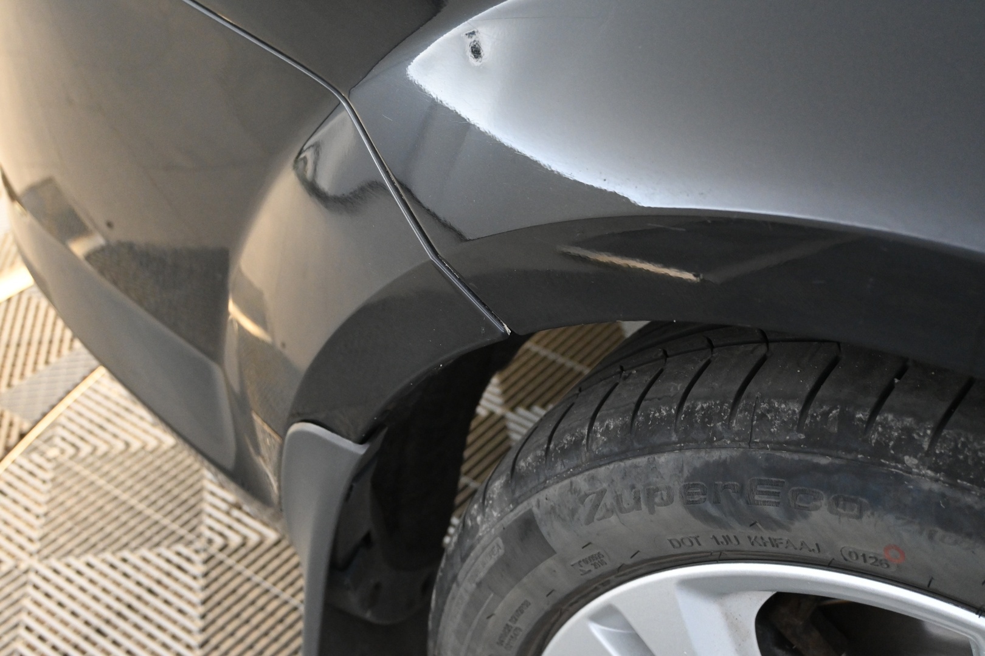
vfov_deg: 29.4
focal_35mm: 46
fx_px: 1252
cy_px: 328
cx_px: 492
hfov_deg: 43.0
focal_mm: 30.5
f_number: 4.8
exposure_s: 1/50
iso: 2800
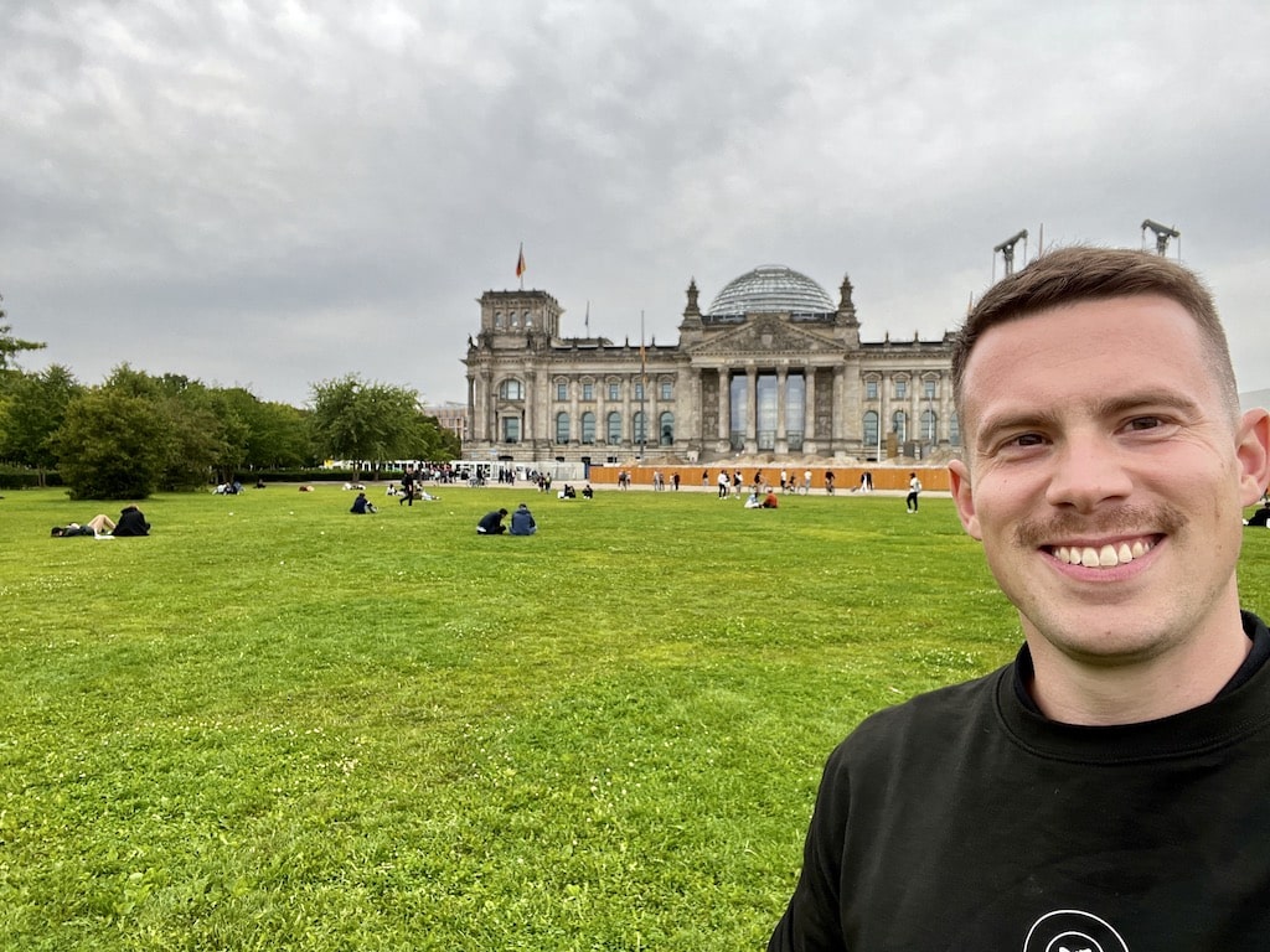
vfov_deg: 58.9
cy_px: 476
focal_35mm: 23
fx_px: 844
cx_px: 635
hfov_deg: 73.9
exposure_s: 1/172
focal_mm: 2.71
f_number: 2.2
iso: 25
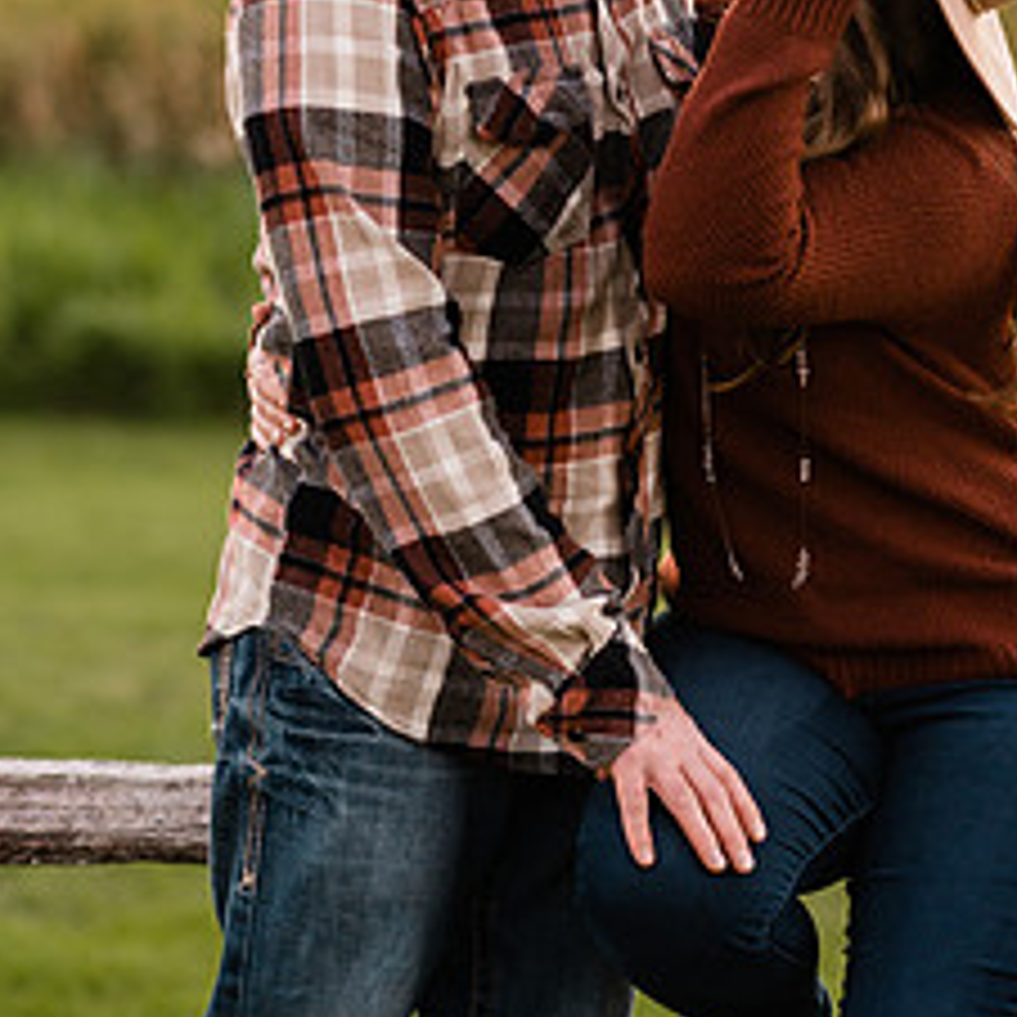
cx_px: 655
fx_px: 4786
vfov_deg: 12.1
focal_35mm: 144
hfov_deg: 12.1
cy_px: 180
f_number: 2.5
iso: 500
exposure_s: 1/200
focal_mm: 85
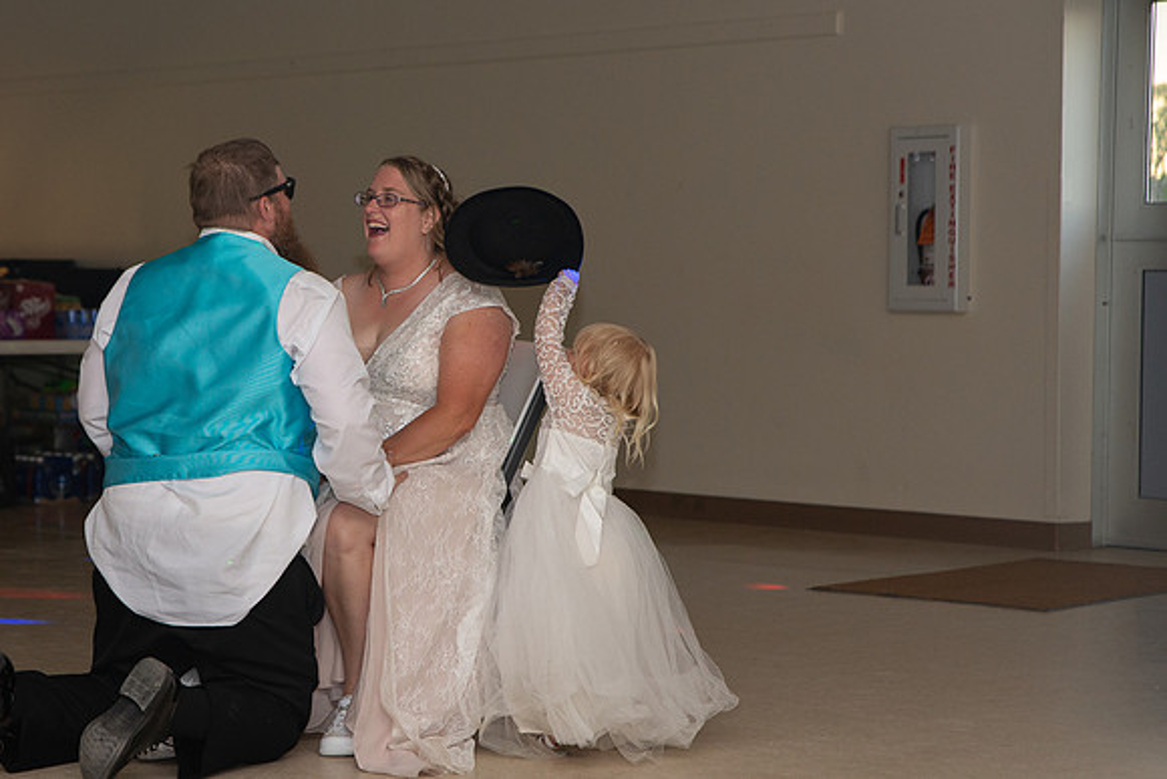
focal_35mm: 96
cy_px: 390
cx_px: 367
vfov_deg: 14.3
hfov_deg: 21.1
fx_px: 3114
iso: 800
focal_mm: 70
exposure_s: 1/125
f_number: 3.5
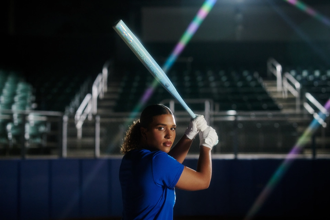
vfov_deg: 27.0
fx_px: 458
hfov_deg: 39.6
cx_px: 165
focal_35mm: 50
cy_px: 110
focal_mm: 50
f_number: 1.8
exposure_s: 1/160
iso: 3200
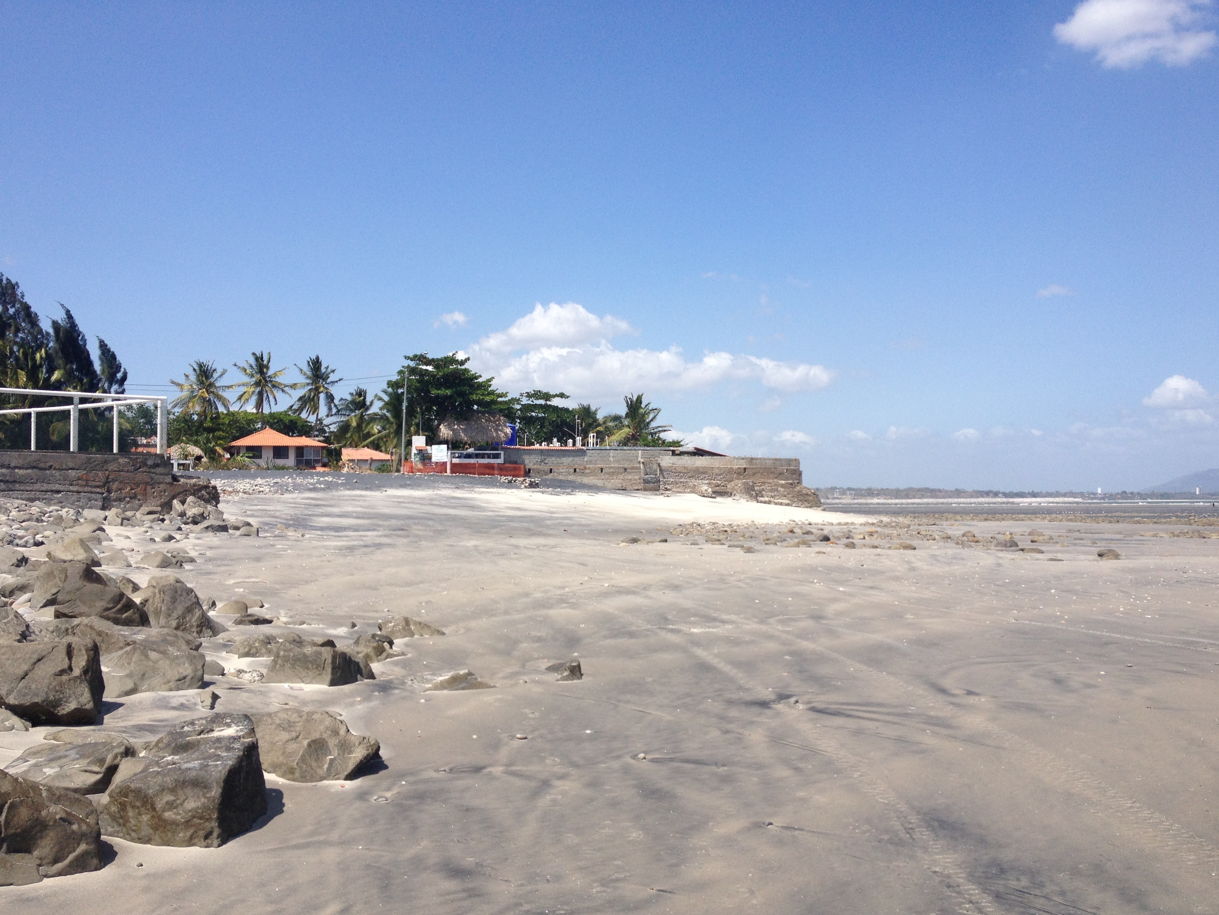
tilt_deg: -0.9
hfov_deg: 51.4
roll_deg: -0.1
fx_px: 1268
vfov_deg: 39.7
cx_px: 615
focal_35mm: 36
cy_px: 463
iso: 50
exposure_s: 1/2304
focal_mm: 4.28
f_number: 2.4
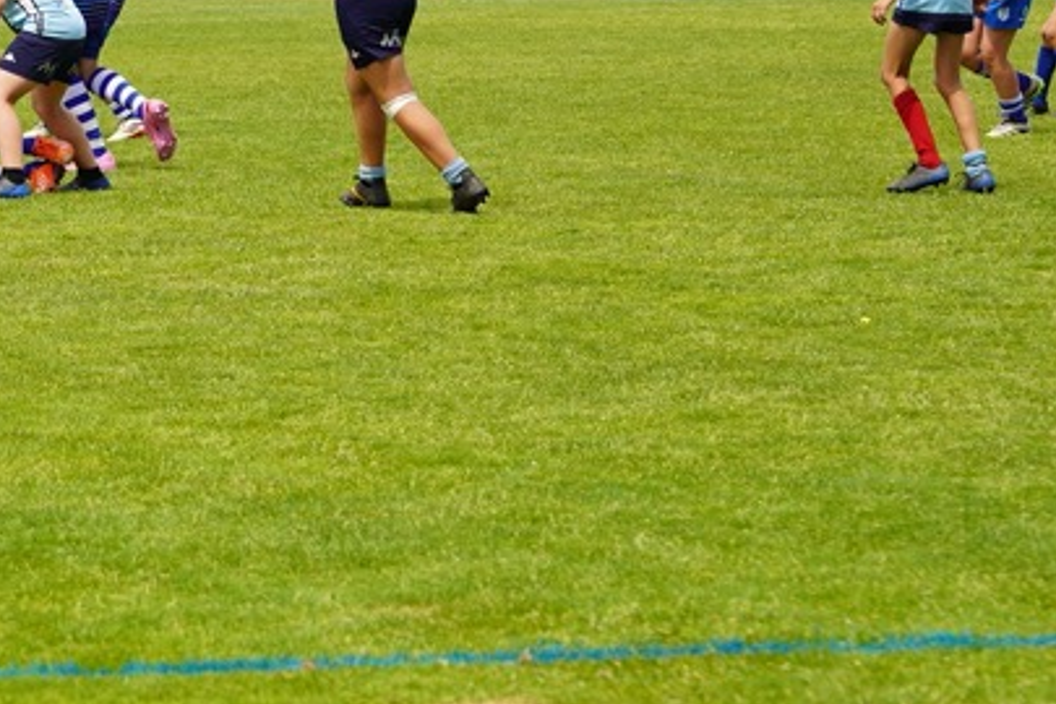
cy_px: 171
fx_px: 6482
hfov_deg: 9.2
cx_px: -130
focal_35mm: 221
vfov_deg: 6.2
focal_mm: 70
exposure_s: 1/400
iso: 100
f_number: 5
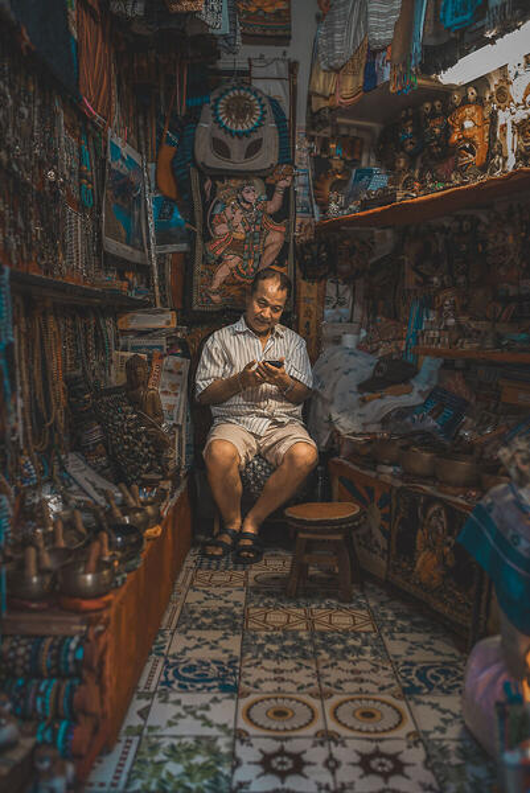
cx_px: 265
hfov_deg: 37.9
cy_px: 396
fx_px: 772
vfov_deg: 54.4
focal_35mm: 35
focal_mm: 35
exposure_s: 1/100
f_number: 2.8
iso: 1600
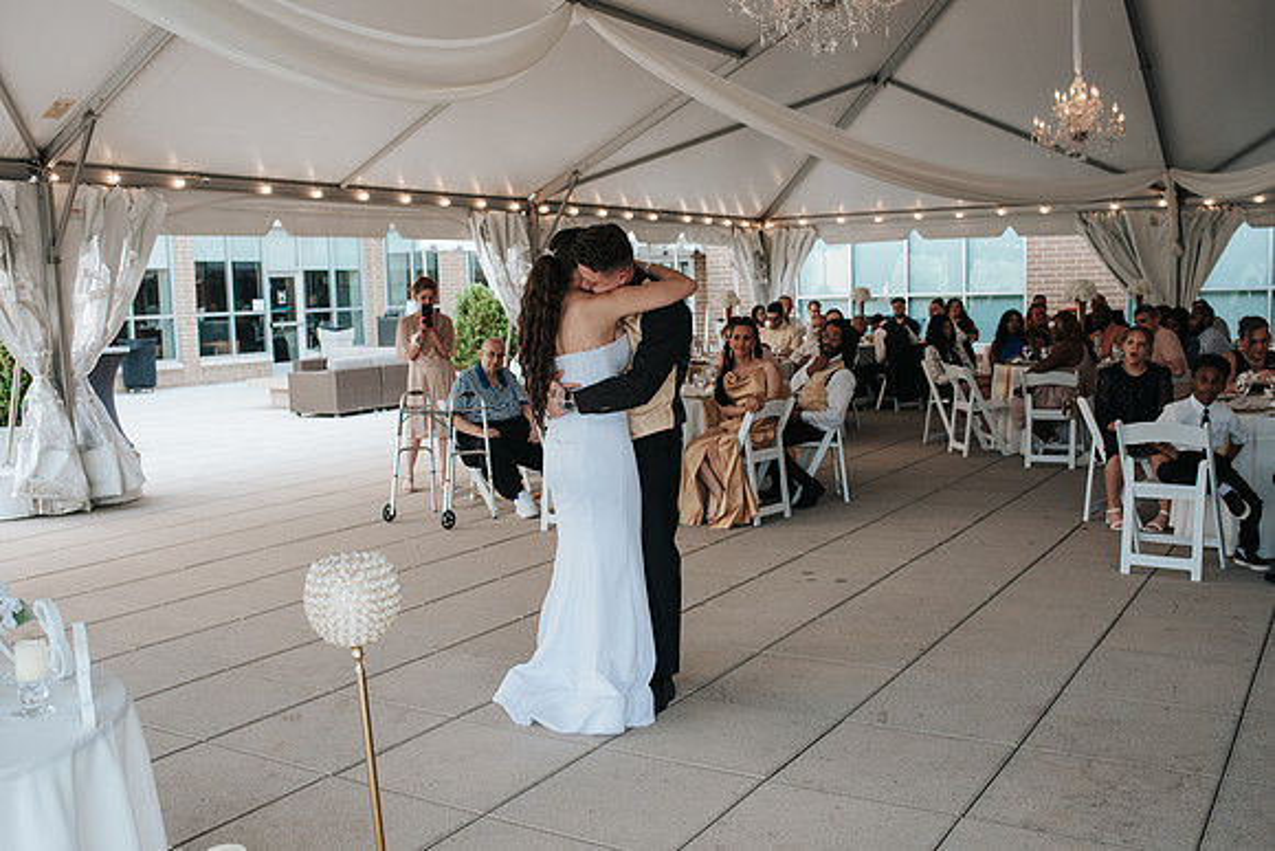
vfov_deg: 37.9
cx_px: 638
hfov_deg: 54.4
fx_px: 1240
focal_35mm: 35
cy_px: 426
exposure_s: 1/160
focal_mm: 35
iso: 250
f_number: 4.5
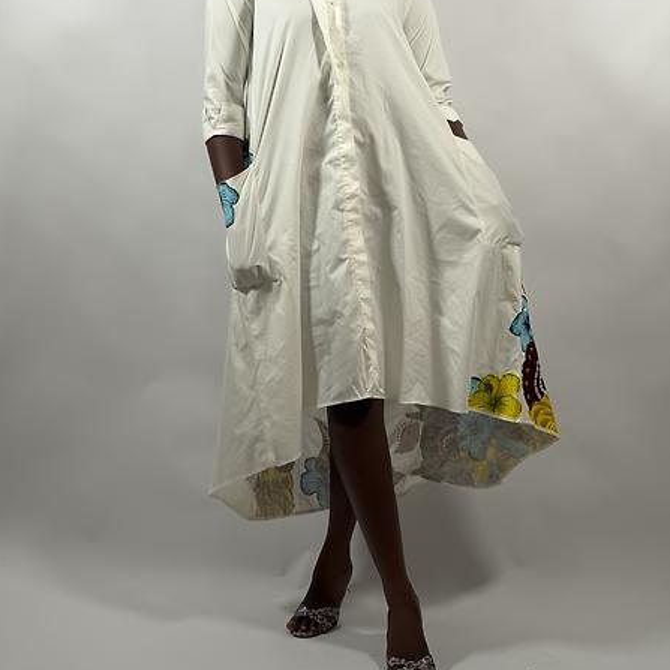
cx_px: 334
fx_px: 1248
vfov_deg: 29.9
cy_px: 237
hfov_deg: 30.0
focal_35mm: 57
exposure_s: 1/121
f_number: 1.78
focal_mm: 6.76
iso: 50
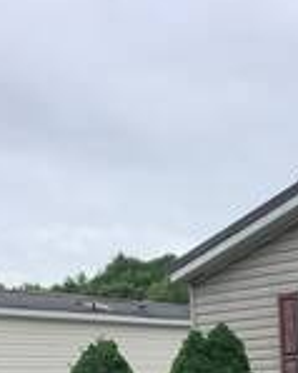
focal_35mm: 78
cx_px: 308
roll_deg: -0.3
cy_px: 463
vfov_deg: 22.3
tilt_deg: -3.7
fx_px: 861
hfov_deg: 19.0
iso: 25
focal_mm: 3.3
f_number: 2.4
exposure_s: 1/858
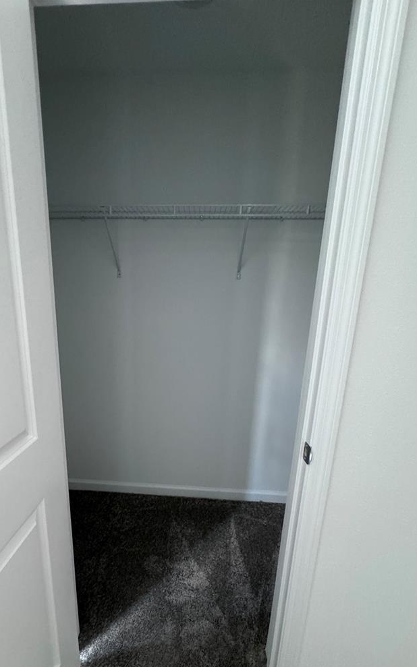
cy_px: 379
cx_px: 173
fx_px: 327
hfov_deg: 64.6
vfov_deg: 90.6
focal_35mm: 18
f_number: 2.2
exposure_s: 1/60
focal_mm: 2.22
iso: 640
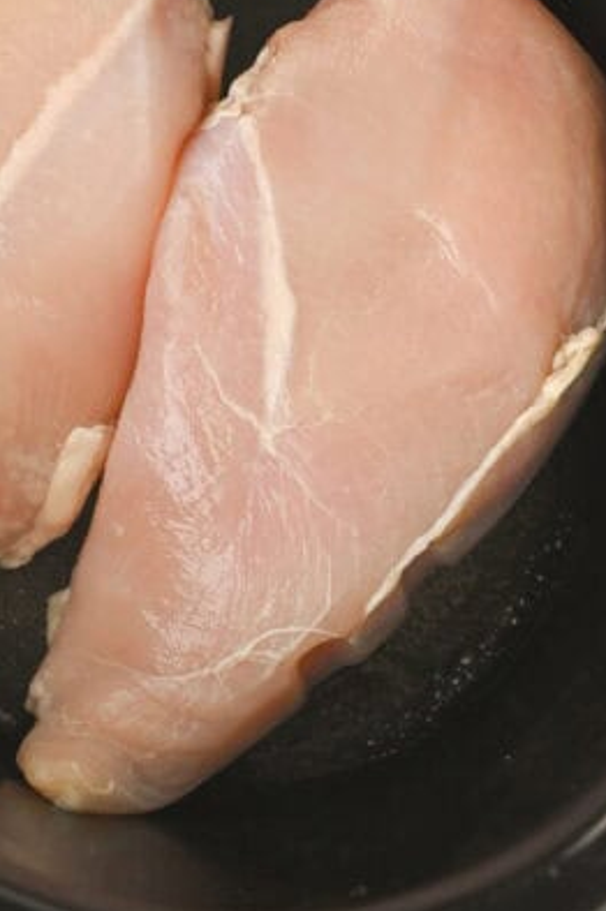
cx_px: 82
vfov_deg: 15.6
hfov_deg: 10.5
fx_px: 3288
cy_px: 74
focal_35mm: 130
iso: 800
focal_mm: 50
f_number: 5
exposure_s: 1/160
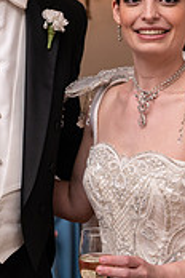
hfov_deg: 11.5
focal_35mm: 119
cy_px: 88
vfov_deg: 17.2
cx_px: 70
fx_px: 917
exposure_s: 1/25
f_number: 4.5
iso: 800
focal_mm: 46
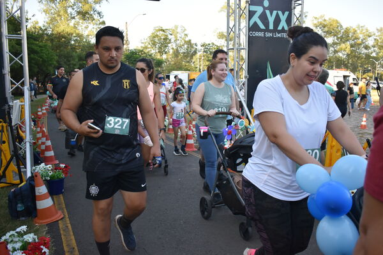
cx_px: 192
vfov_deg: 41.7
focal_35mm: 32
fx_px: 335
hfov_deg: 59.5
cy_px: 128
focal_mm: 21
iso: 800
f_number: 4
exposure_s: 1/1000
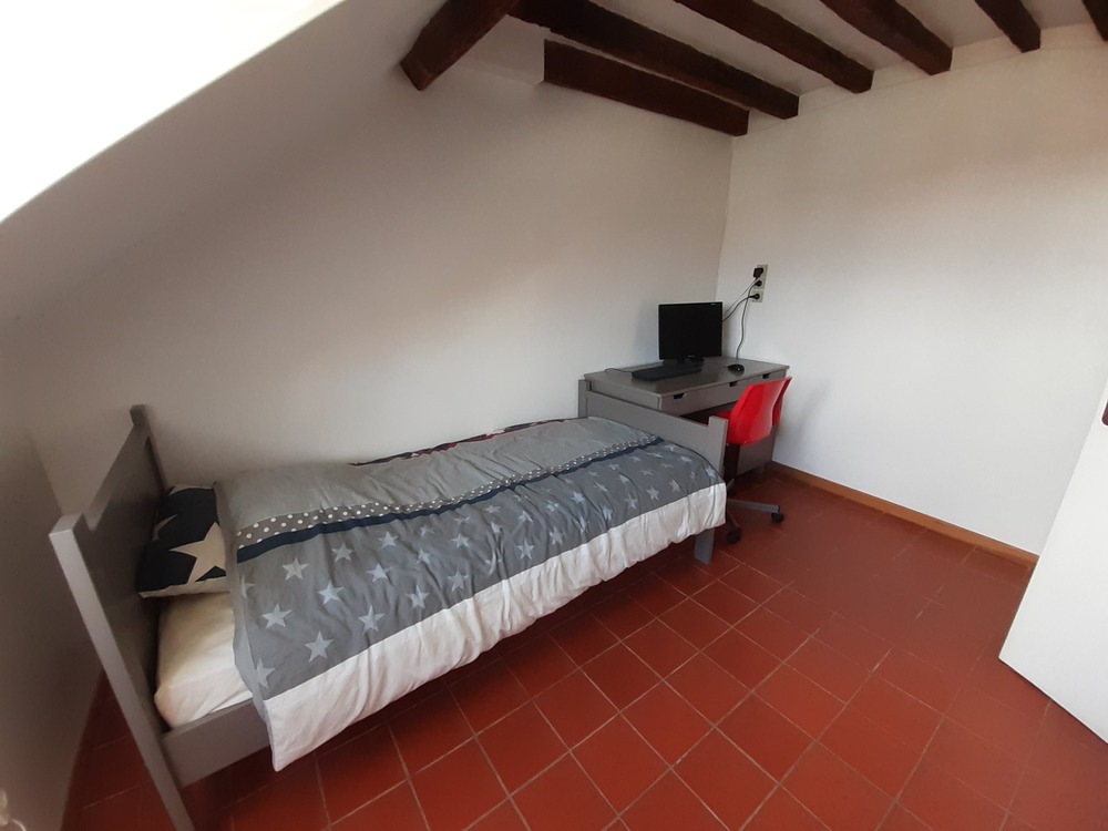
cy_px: 416
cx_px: 554
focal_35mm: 13
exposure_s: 1/50
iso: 100
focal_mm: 1.13
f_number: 2.2
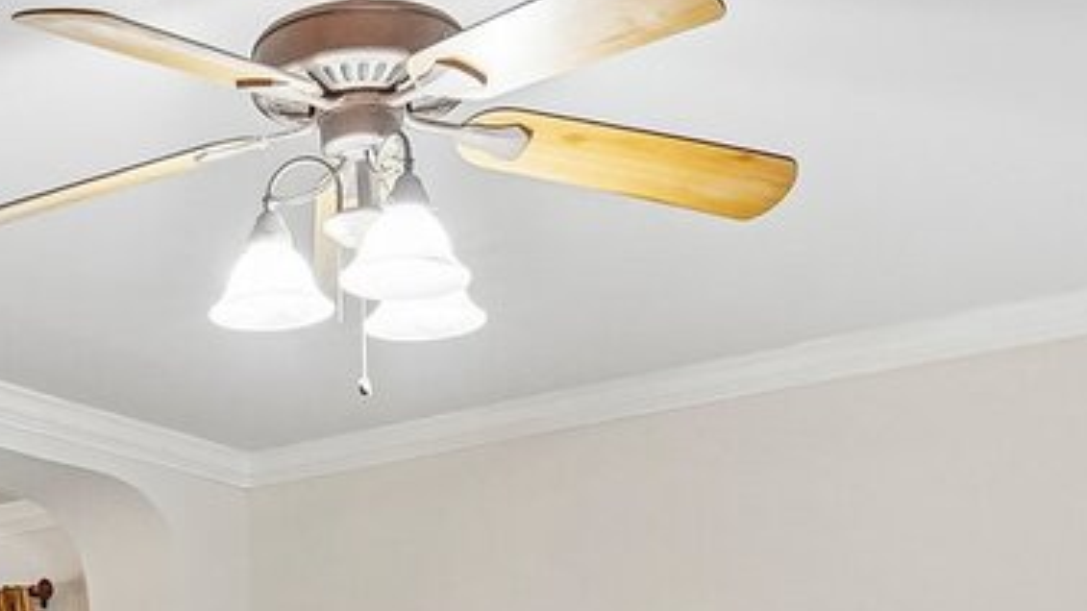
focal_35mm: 72
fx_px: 2075
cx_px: -17
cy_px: 1049
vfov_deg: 14.9
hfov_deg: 27.5
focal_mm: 16
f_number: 8
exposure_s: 1/6
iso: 400
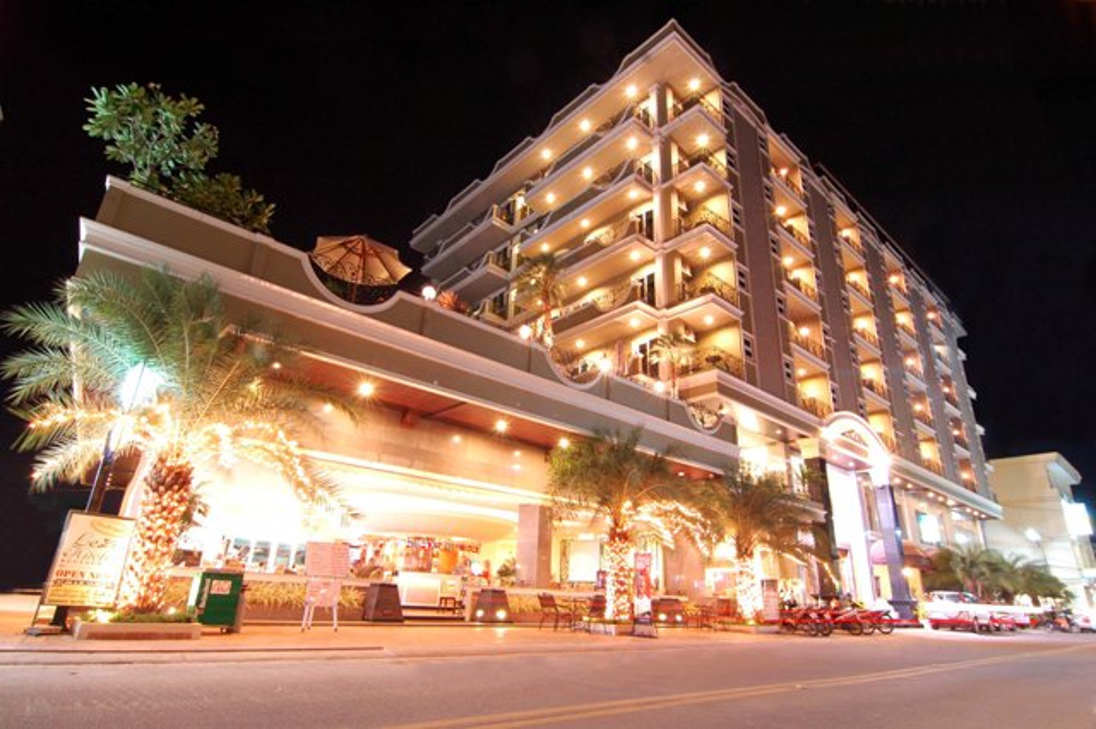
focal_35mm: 18
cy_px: 364
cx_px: 548
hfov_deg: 90.0
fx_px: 548
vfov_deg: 67.3
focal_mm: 12
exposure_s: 10
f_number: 8
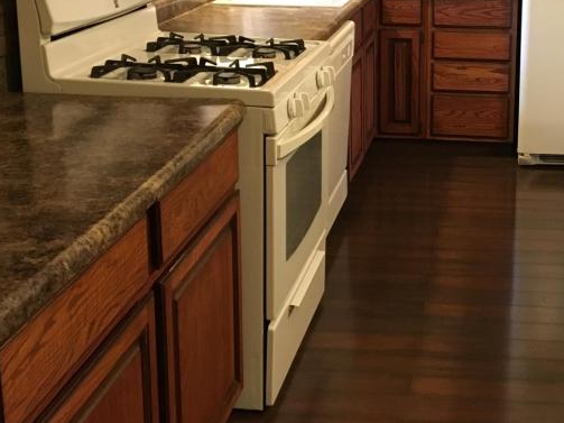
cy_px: 119
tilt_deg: -15.4
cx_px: 440
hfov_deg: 32.0
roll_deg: -0.7
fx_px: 961
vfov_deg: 24.6
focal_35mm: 59
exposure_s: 1/30
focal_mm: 4.15
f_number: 2.2
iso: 200
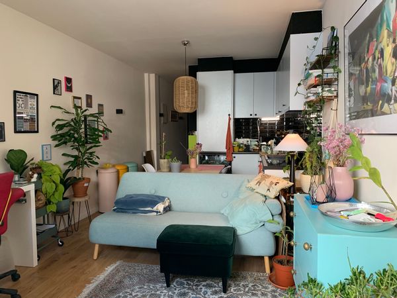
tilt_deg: -3.6
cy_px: 149
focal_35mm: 26
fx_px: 298
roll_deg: +1.1
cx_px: 198
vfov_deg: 53.1
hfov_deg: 67.3
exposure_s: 1/50
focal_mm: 4.25
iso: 125
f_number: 1.8
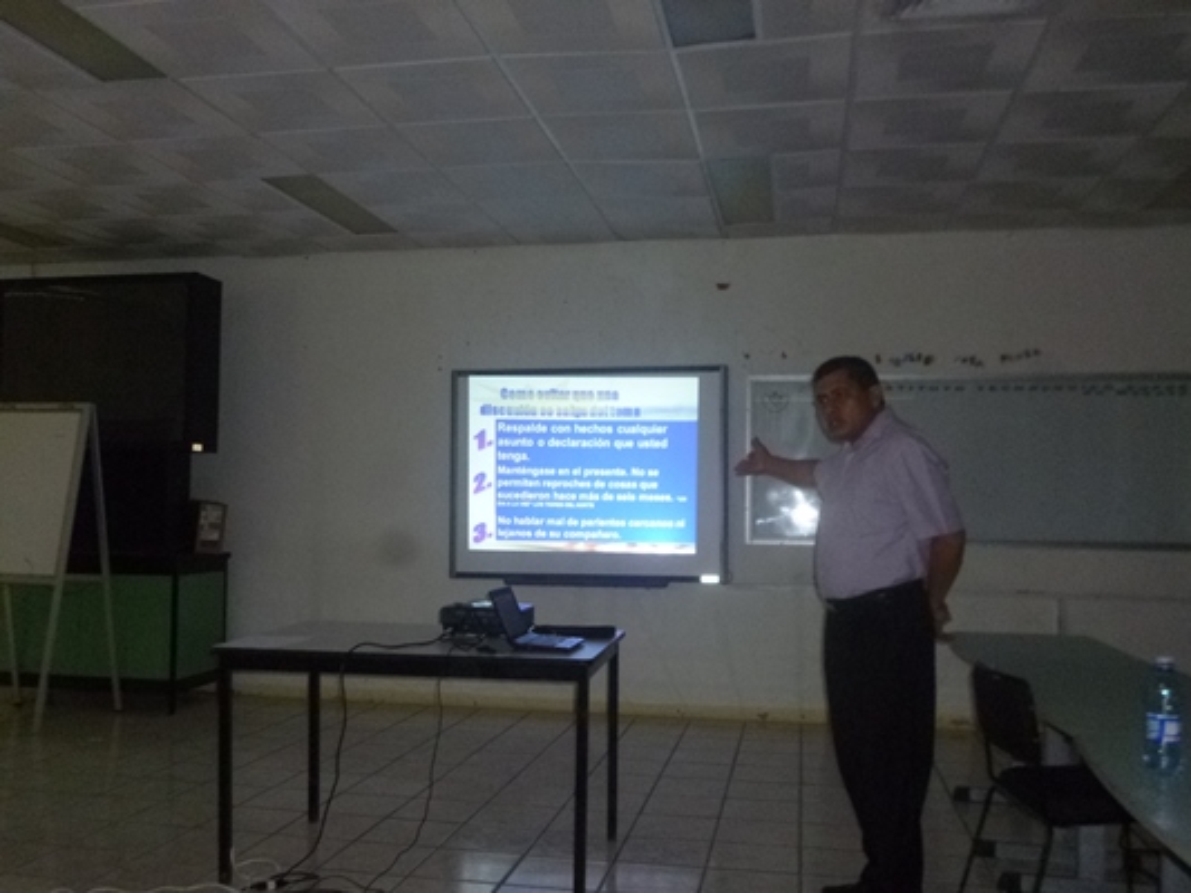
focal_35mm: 32
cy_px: 446
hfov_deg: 56.8
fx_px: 1101
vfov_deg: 44.2
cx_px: 596
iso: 400
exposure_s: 1/125
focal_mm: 5.7
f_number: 2.9
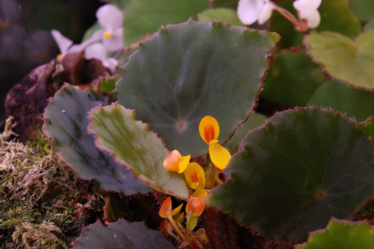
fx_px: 1423
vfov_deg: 10.0
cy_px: 156
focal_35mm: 137
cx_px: 211
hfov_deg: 15.0
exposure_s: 1/8
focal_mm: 70
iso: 200
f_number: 6.3
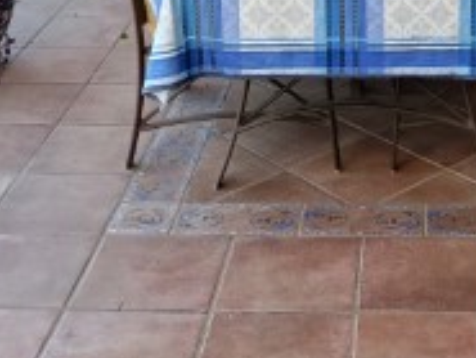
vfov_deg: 16.4
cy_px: -160
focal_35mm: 83
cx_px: 386
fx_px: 1142
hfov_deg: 23.2
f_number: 1.7
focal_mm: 5.24
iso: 63
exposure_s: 1/100
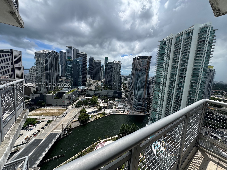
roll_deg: -4.5
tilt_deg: -7.9
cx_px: 114
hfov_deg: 102.1
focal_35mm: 14
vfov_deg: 85.7
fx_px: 92
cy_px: 85
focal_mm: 2.22
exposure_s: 1/2770
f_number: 2.2
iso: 50
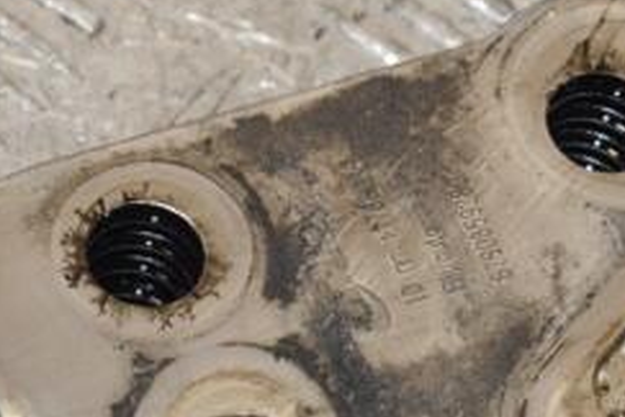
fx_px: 5920
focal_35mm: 341
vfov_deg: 4.0
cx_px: 391
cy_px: 275
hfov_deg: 6.0
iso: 800
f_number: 8
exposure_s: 1/200
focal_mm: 92
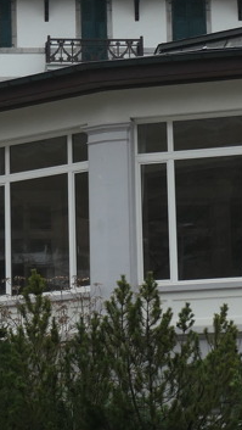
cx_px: 146
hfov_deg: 8.8
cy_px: 153
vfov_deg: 15.5
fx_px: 1572
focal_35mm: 138
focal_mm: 11.5
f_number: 3.6
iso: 200
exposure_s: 1/250
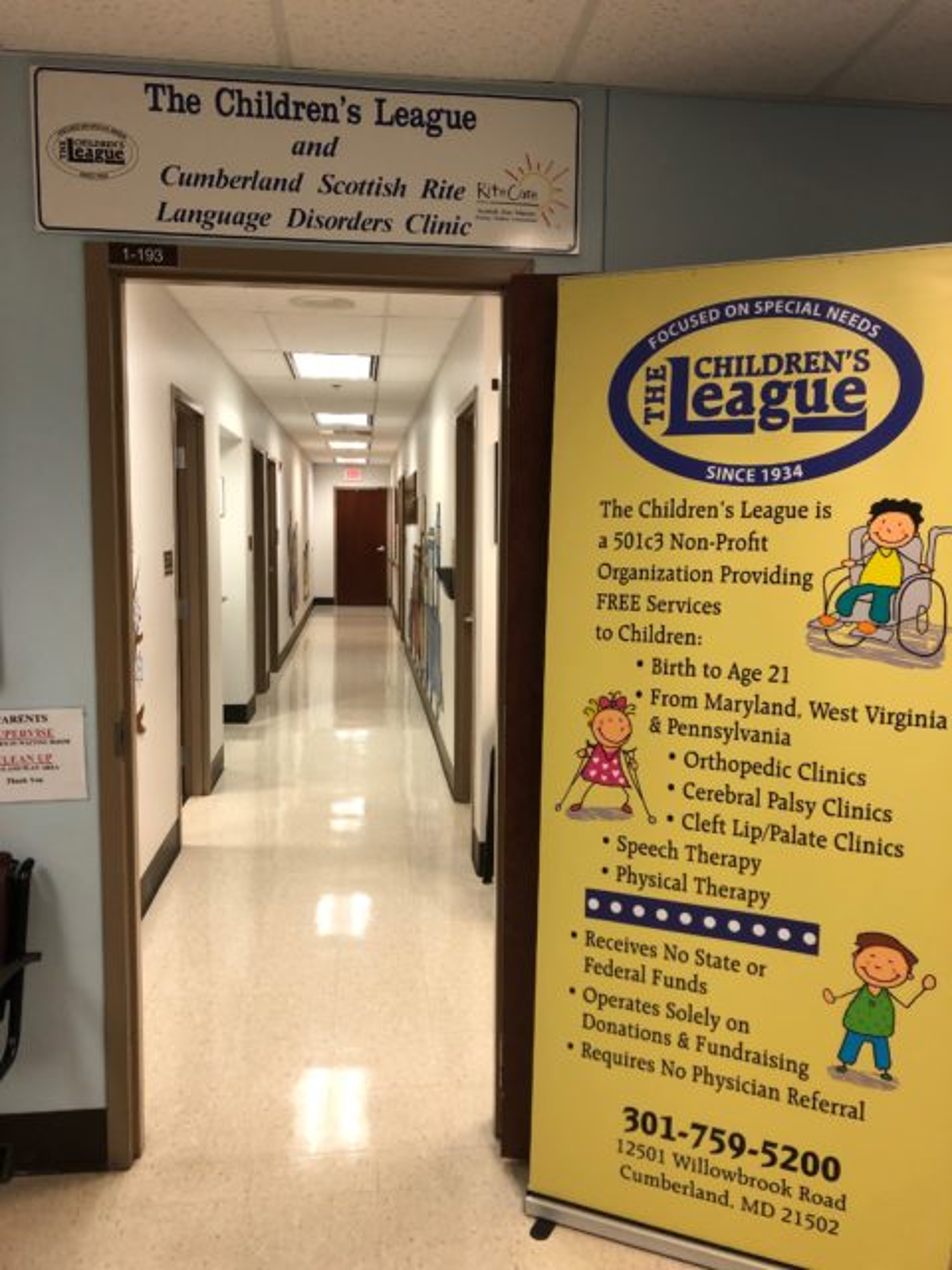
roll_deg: -0.2
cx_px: 476
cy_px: 635
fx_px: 1027
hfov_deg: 49.7
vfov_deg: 63.4
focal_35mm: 28
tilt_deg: -6.4
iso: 40
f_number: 1.8
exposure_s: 1/17
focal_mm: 3.99
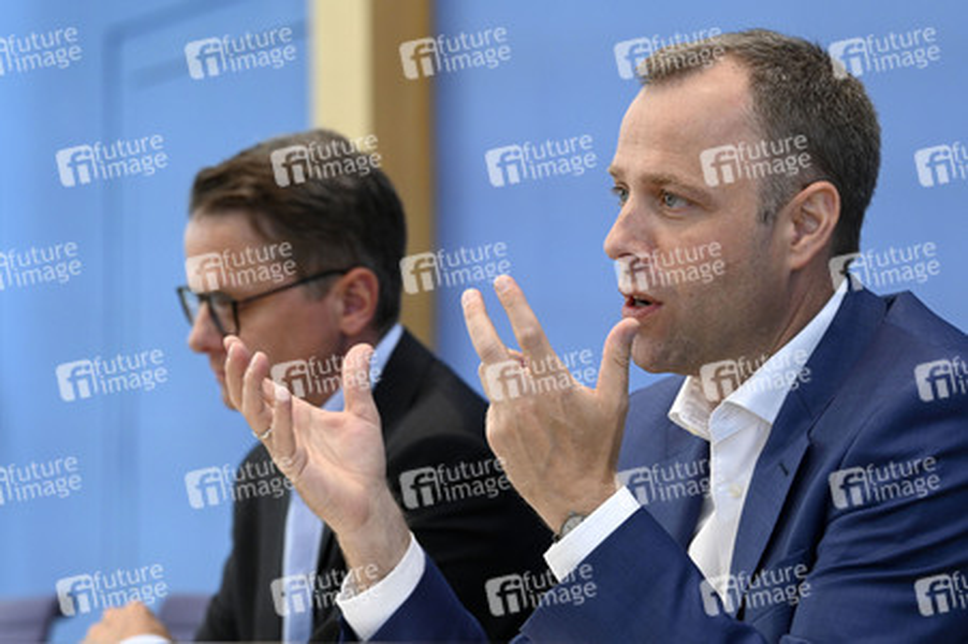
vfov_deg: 10.1
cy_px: 322
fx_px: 3627
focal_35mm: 135
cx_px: 484
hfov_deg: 15.2
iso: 3200
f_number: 5.6
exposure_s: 1/640
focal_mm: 135
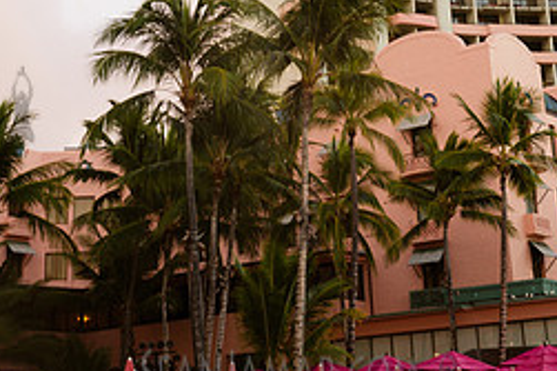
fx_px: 1252
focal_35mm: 81
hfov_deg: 25.1
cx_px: 306
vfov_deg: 16.5
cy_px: -3
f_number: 11
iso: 100
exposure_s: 1/4
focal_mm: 35
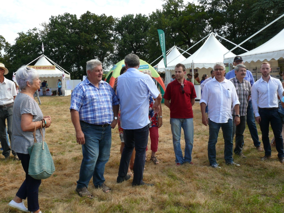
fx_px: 287
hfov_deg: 52.6
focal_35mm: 35
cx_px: 142
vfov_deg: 40.7
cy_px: 106
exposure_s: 1/200
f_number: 5
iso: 100
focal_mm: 7.4
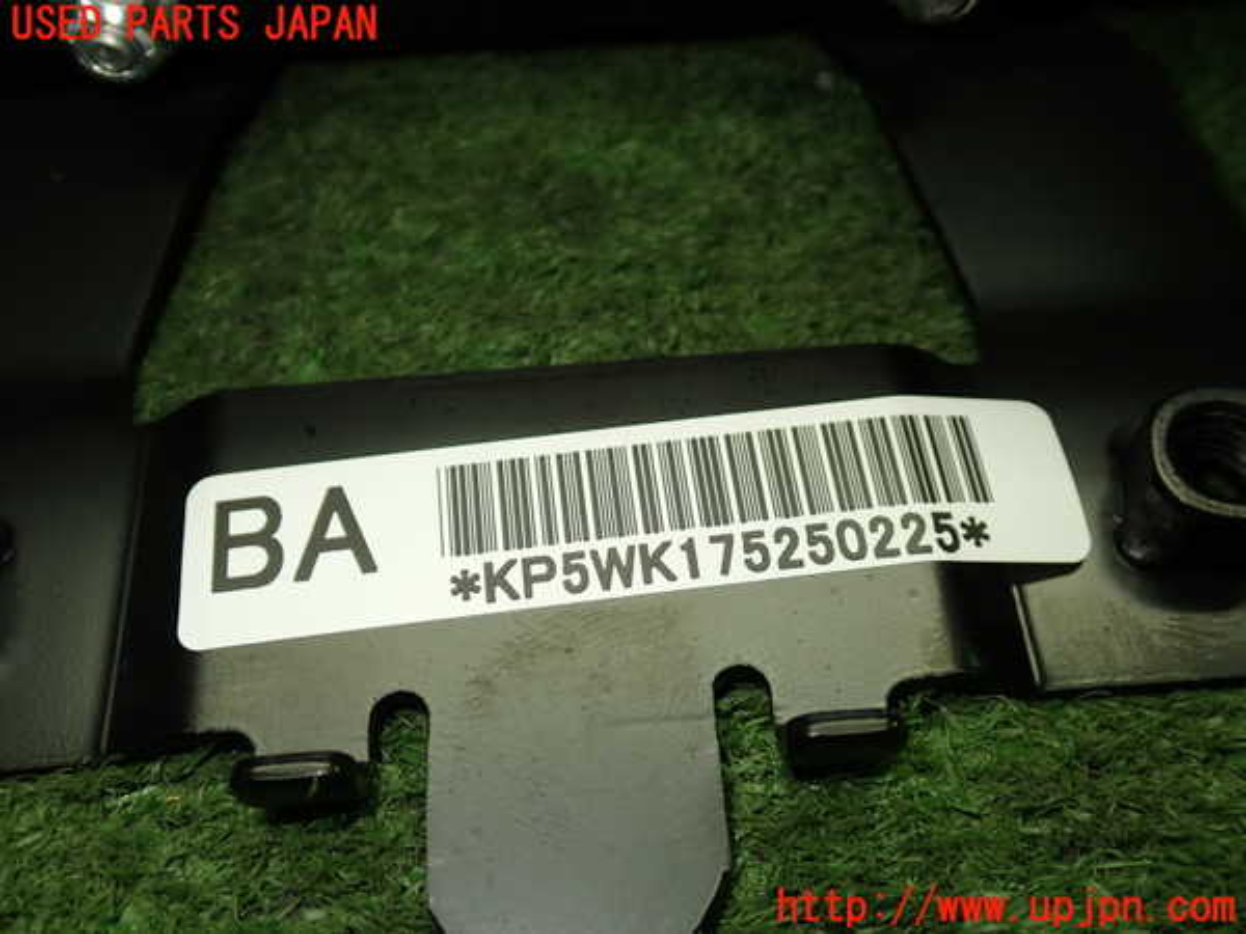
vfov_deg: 37.7
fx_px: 1368
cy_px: 467
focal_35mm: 38
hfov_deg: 49.0
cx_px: 623
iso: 160
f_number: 2.7
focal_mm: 6.83
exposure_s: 1/80
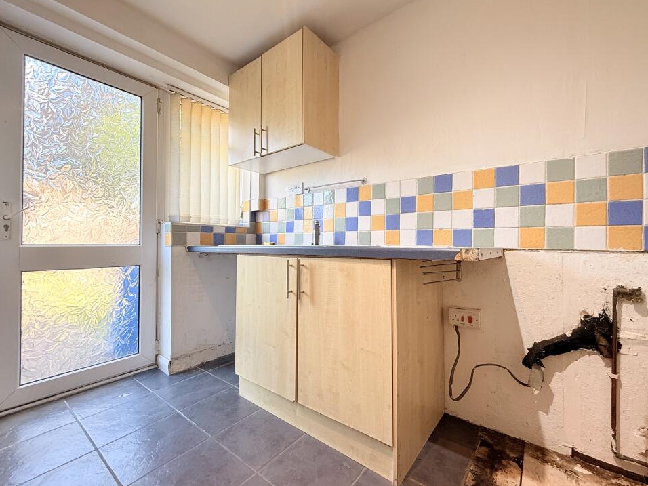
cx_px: 340
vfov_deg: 81.7
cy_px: 241
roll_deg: -0.5
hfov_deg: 98.1
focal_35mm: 15
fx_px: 281
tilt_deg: +1.6
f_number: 2.2
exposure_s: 1/100
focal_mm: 2.22
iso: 125
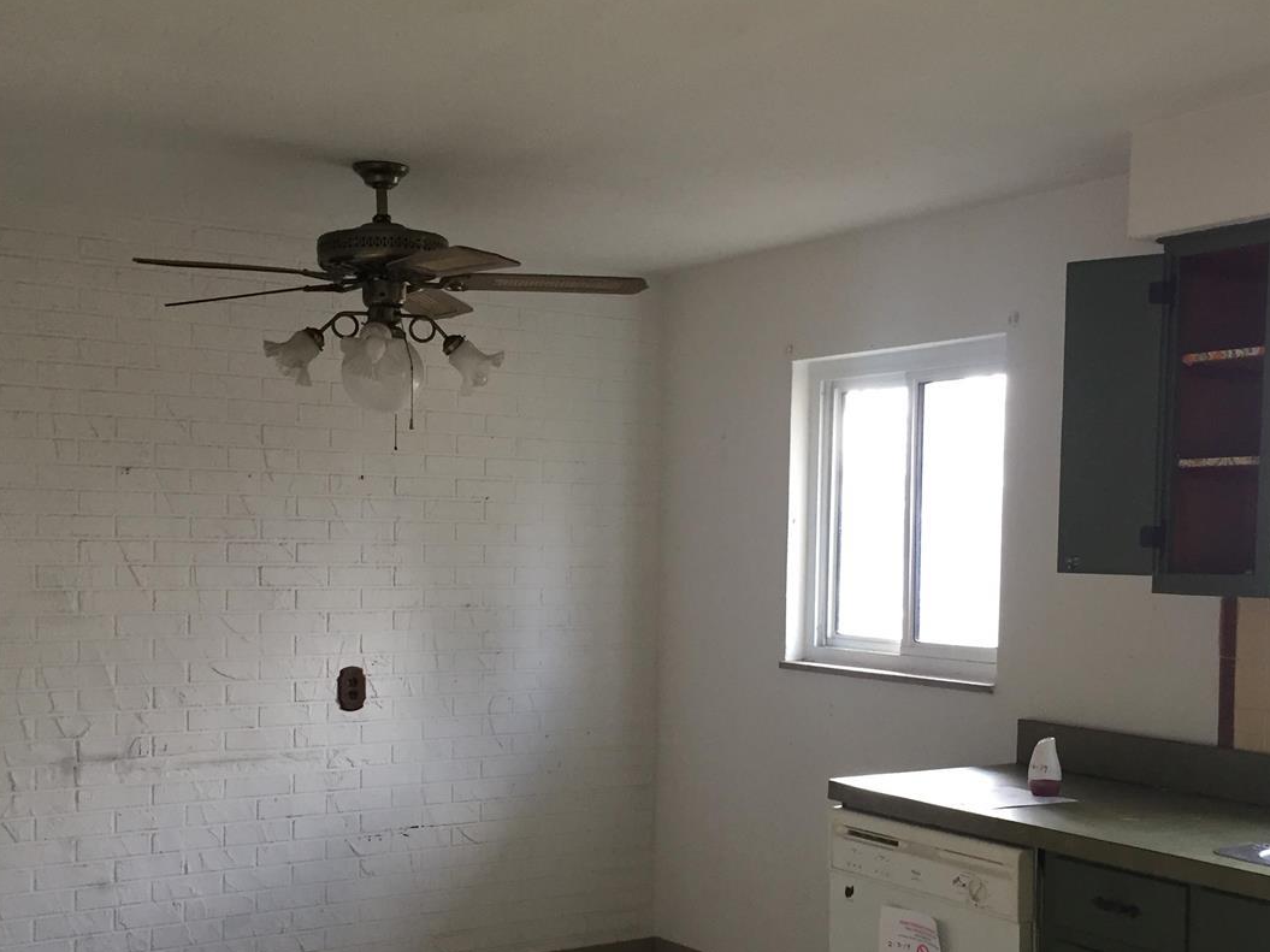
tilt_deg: -3.4
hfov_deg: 42.9
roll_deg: -0.5
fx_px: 1614
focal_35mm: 44
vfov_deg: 32.7
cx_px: 642
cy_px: 601
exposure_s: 1/30
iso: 125
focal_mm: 4.15
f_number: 2.2
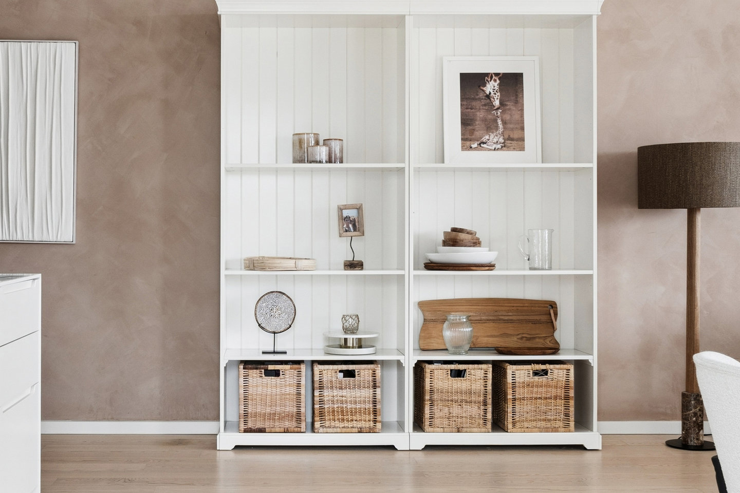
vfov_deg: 27.0
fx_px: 1028
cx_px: 314
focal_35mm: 50
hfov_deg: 39.5
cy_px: 234
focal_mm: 16
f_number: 8
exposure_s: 1/13
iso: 200
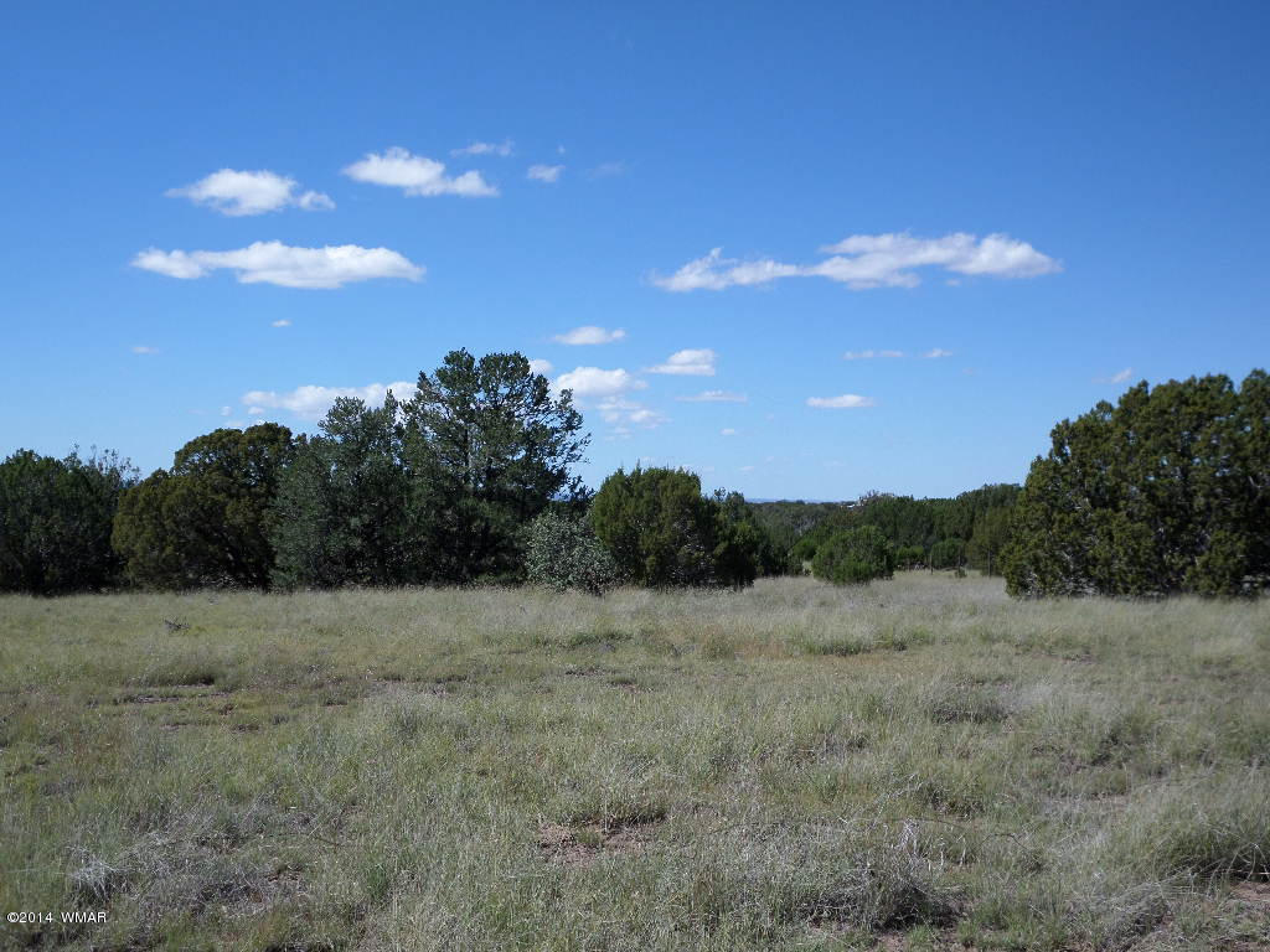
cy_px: 476
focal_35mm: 42
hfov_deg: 44.8
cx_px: 635
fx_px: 1541
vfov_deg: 34.3
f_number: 3.9
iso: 80
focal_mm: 7.6
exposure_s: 1/1000
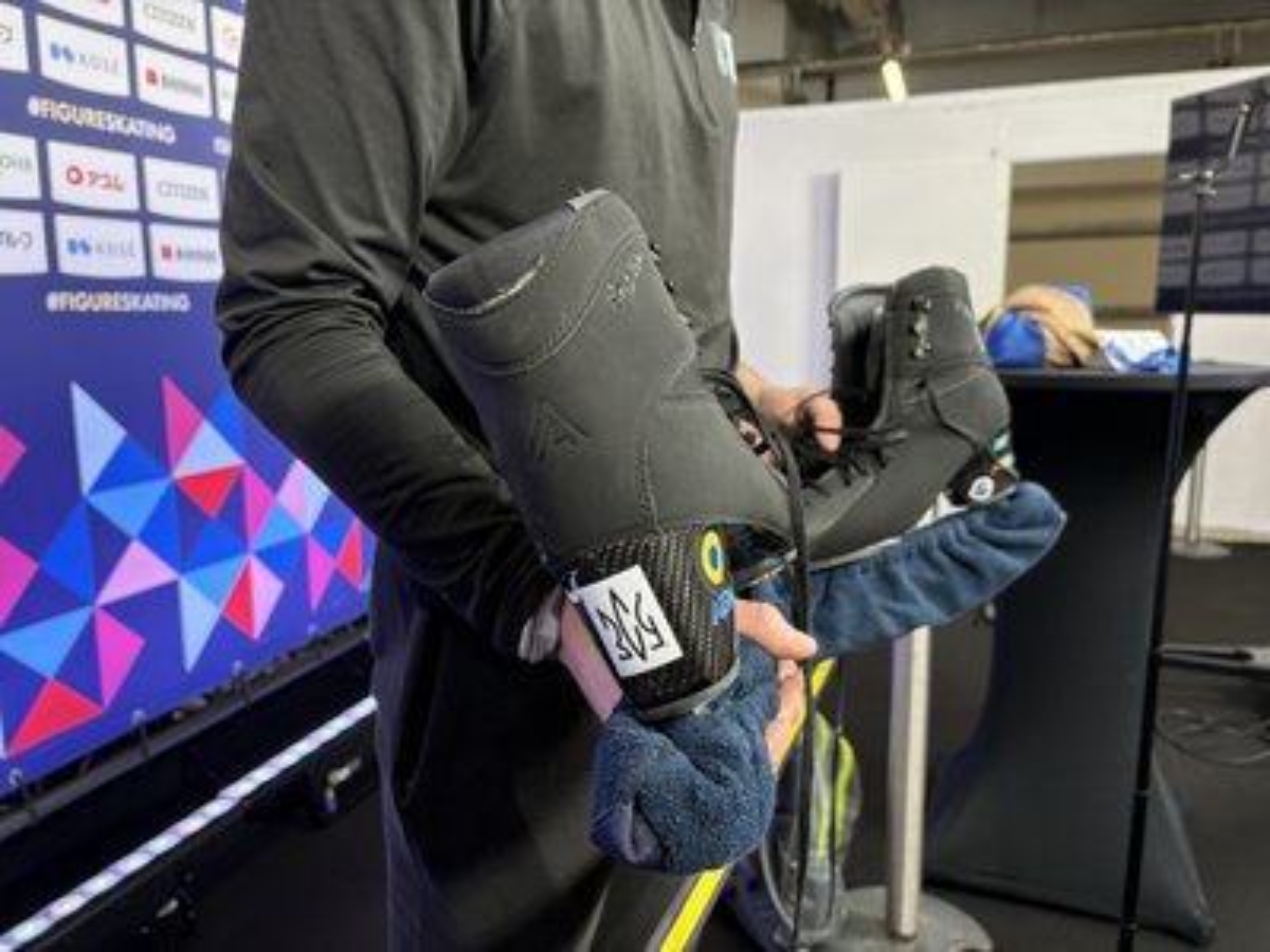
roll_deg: +0.0
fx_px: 954
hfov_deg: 67.3
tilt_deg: -9.2
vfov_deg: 53.1
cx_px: 635
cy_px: 476
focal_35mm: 26
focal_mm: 5.96
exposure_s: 1/120
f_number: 1.6
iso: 125
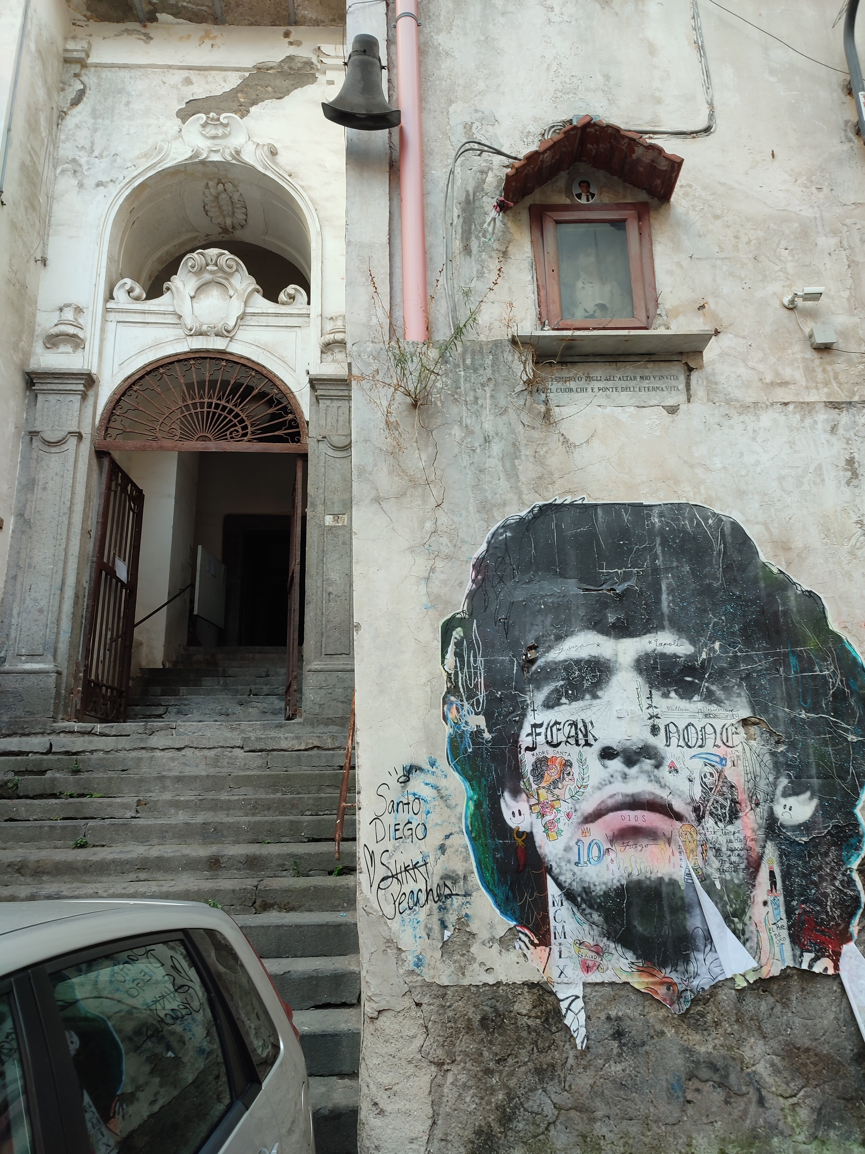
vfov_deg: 69.4
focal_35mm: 25
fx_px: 833
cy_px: 577
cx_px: 432
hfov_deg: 54.9
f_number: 1.9
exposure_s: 1/50
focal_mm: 6.04
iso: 104
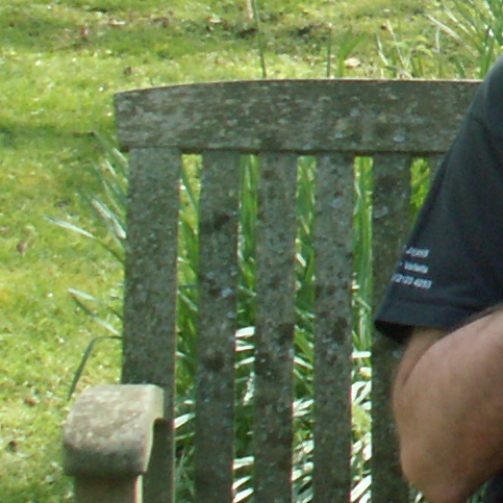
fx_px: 2696
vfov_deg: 10.5
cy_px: -79
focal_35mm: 164
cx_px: 1075
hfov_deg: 9.8
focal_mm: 5.86
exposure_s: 1/100
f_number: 4.5
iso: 50
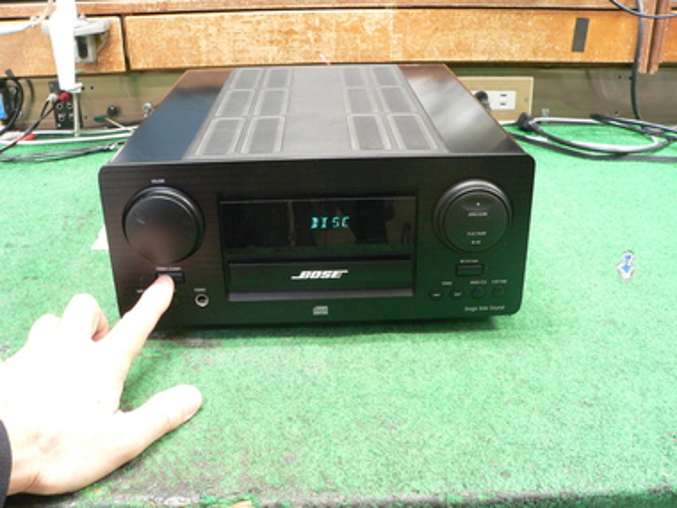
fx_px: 704
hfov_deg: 51.4
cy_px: 254
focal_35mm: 36
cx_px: 338
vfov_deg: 39.7
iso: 200
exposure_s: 1/4
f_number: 2.8
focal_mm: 6
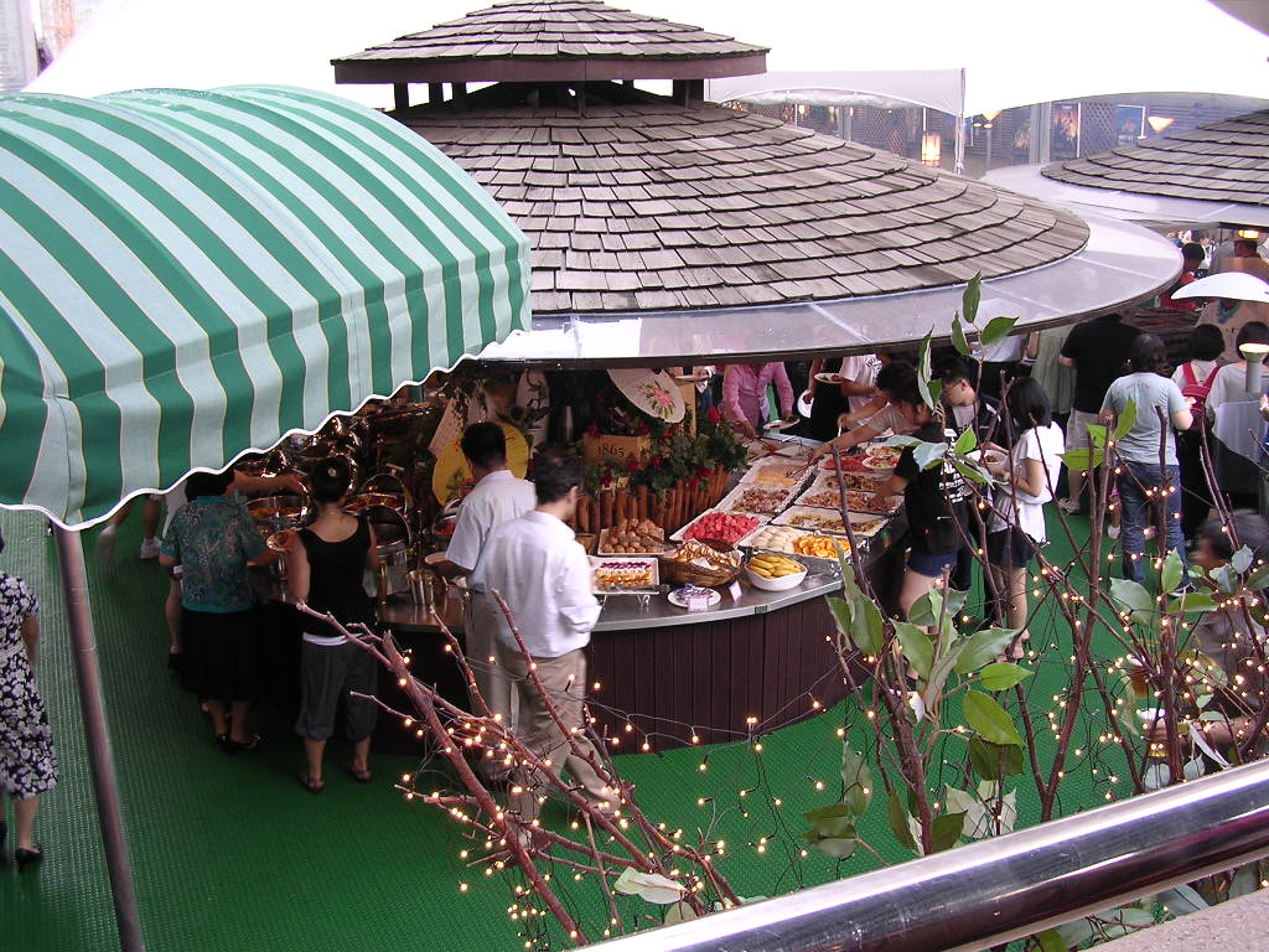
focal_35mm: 38
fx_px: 1393
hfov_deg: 49.0
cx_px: 634
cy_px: 476
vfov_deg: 37.7
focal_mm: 5.8
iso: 104
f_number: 2.8
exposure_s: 1/30
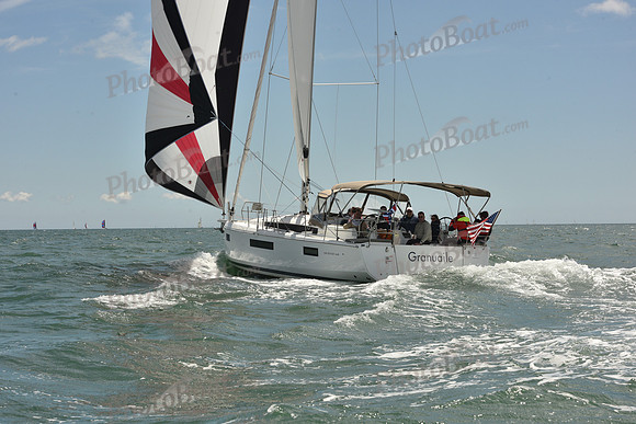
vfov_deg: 17.1
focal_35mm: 80
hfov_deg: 25.4
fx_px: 1414
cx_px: 318
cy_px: 212
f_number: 13
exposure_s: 1/800
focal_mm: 80
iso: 320
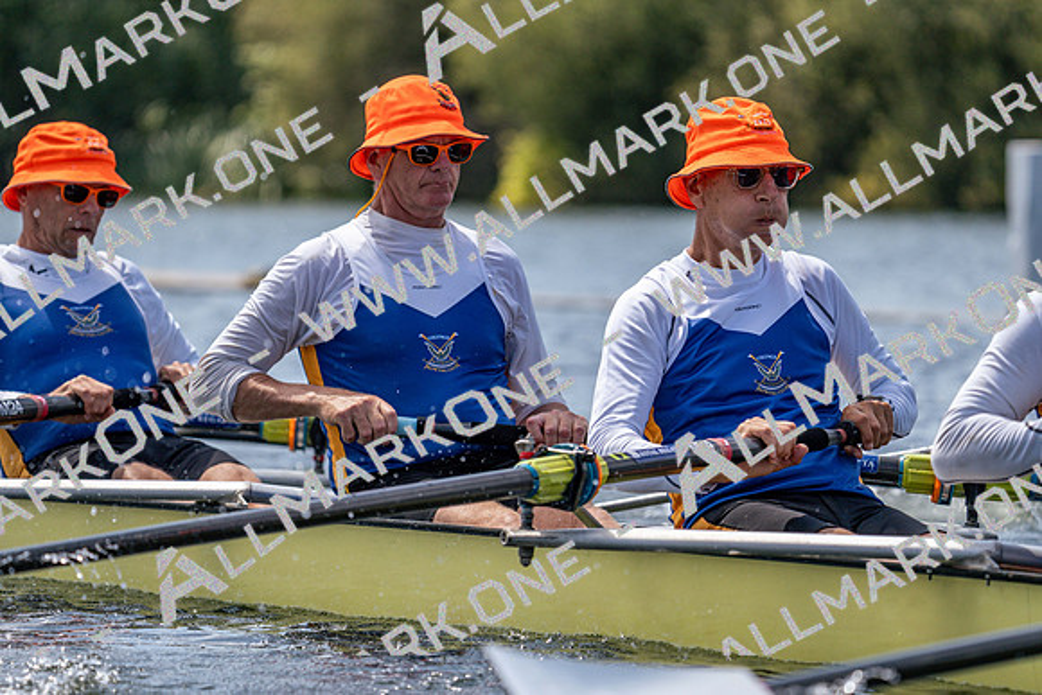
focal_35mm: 315
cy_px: 348
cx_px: 521
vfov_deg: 4.4
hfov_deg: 6.5
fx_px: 9119
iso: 320
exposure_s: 1/2000
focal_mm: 315
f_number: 6.3
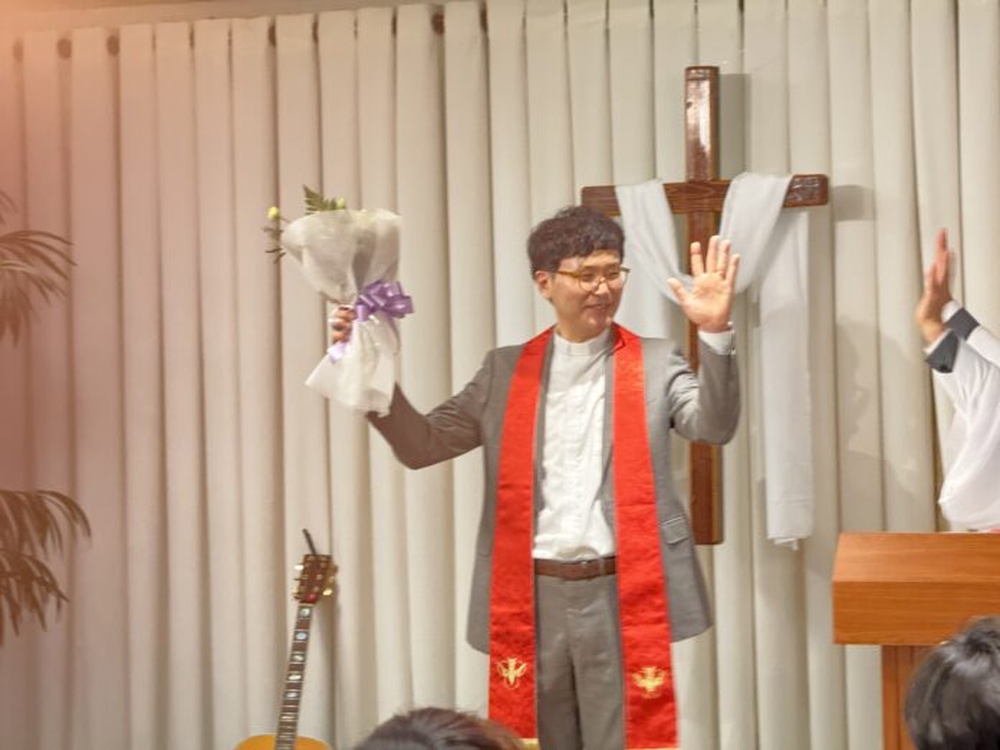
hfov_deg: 16.4
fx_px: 3467
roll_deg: +0.7
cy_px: 375
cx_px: 500
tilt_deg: +1.1
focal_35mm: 120
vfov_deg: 12.3
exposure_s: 1/30
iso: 1000
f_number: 2.8
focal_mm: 15.66
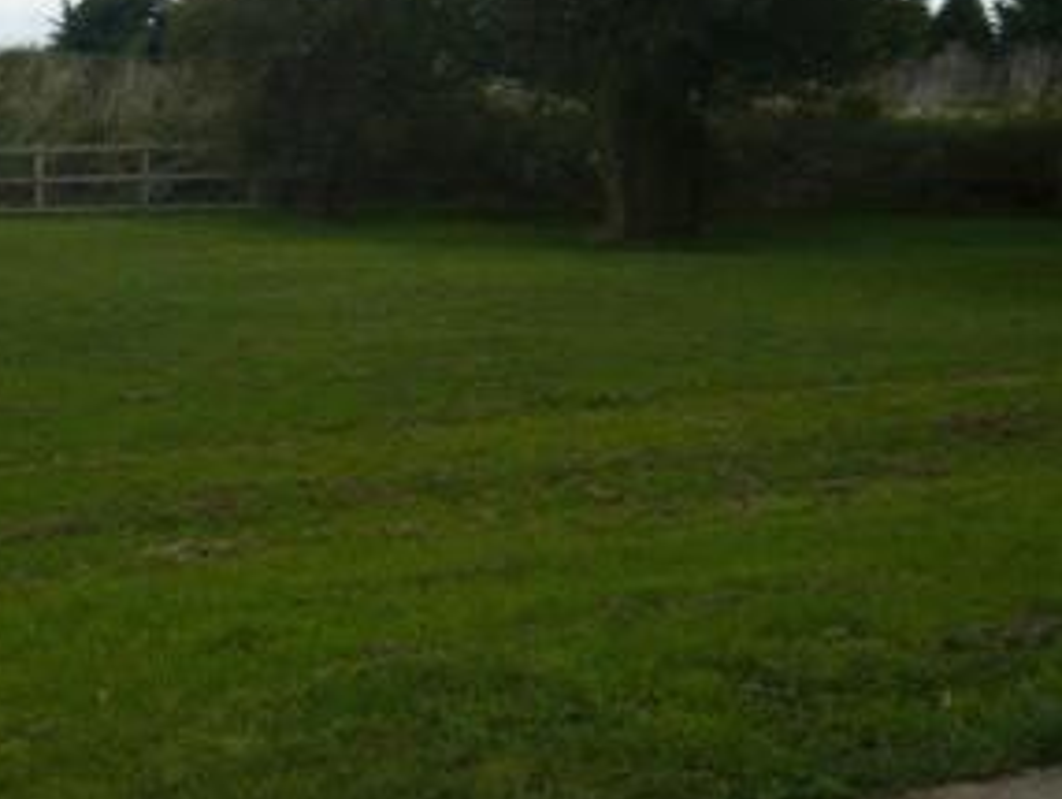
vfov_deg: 25.3
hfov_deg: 31.9
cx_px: 72
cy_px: 158
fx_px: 1750
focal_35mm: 57
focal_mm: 4.6
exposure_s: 1/400
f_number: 2.8
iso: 100
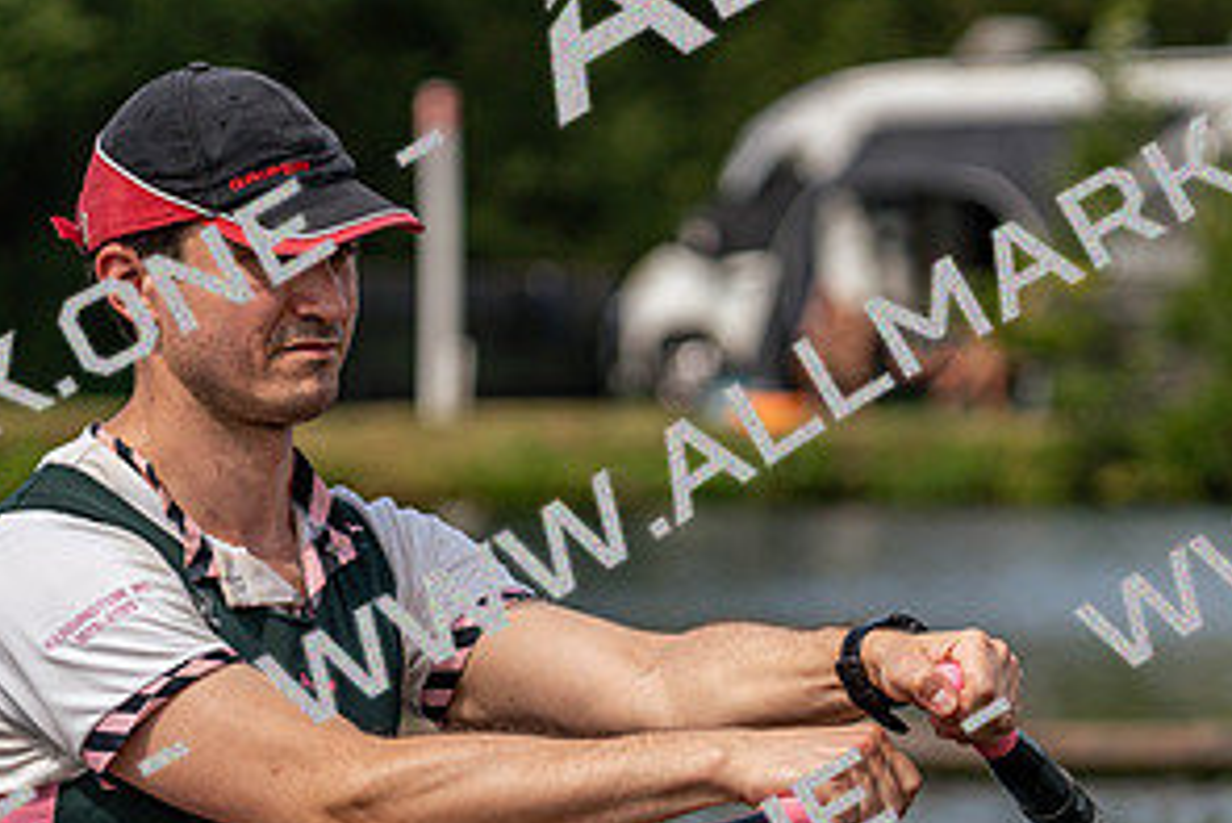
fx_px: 13455
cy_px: 737
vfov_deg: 3.5
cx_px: 773
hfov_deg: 5.2
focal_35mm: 393
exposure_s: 1/1600
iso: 250
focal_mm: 200
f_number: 5.6
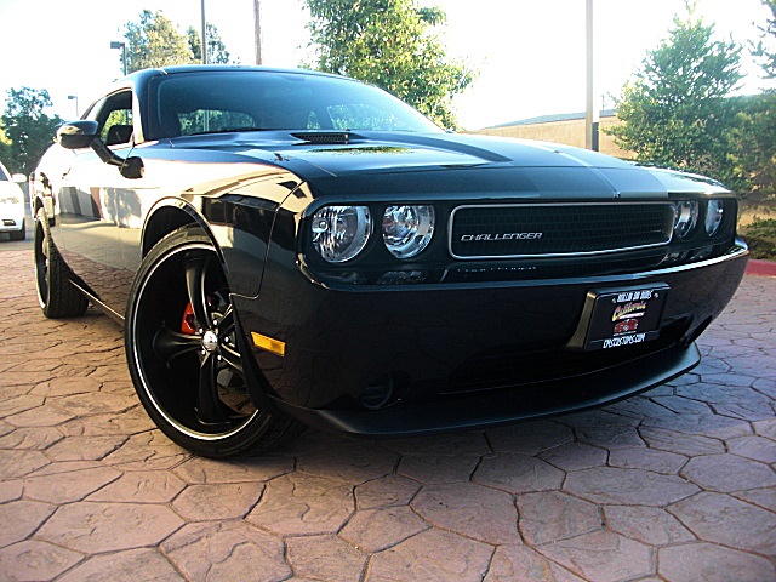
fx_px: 807
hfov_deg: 51.4
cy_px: 291
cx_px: 388
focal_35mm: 36
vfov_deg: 39.7
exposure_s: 1/80
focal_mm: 6.3
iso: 50
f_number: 2.8
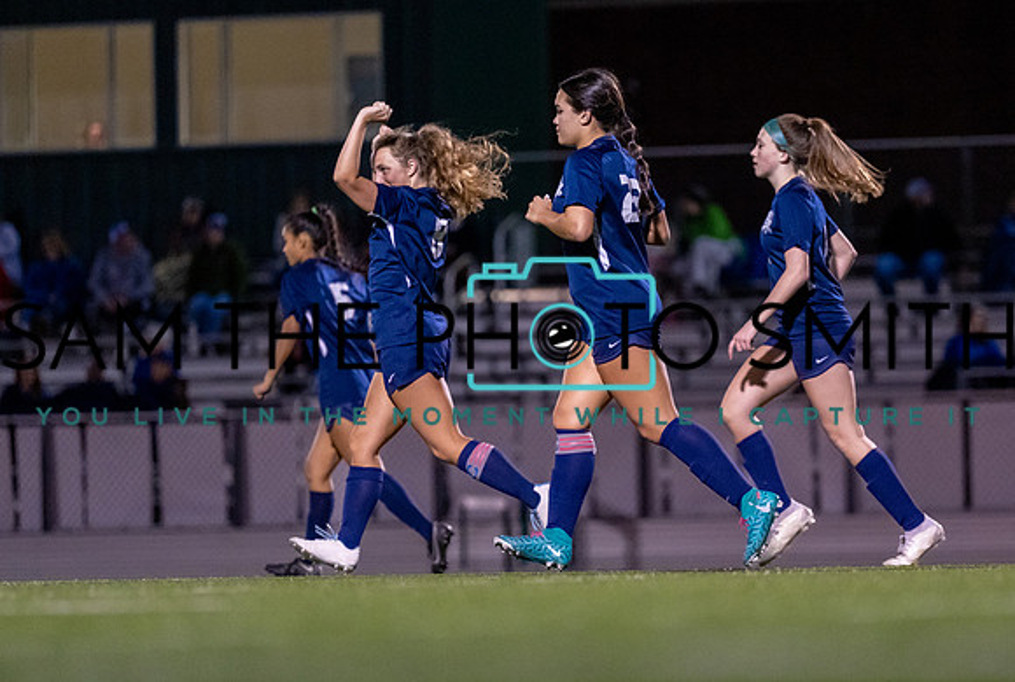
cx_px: 641
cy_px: 391
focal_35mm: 317
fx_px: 8974
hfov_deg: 6.5
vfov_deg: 4.4
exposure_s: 1/1000
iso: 4000
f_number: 2.8
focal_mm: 200
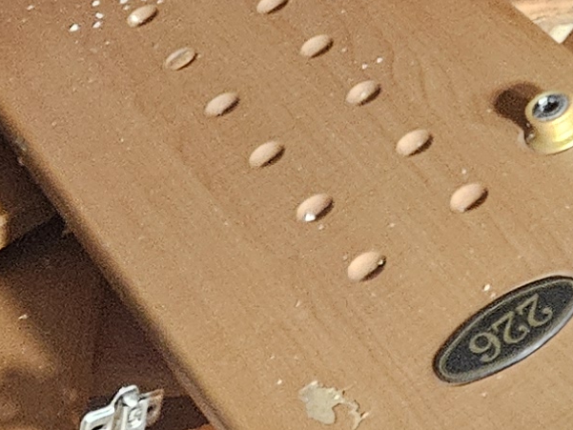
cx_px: 591
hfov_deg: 12.7
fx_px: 2533
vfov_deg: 8.3
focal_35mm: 153
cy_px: -844
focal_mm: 5.4
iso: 800
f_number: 1.8
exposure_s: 1/120
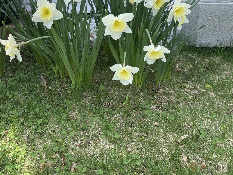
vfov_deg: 33.6
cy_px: 41
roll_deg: +1.4
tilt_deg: -18.2
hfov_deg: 43.1
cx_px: 53
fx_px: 283
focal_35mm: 42
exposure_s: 1/1103
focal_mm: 4.2
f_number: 1.6
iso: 32
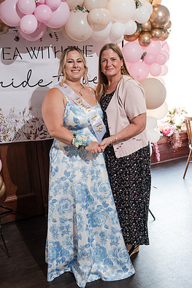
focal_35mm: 40
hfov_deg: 33.4
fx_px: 320
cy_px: 136
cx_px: 84
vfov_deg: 48.4
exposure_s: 1/250
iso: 2000
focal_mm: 35
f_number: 4
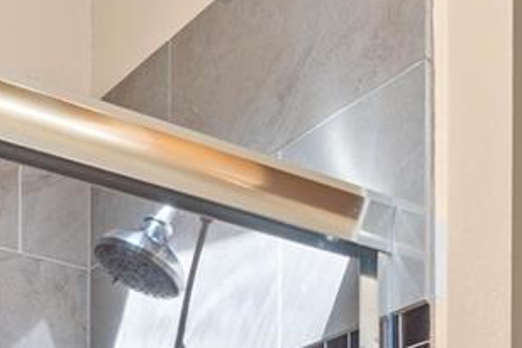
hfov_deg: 26.0
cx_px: 232
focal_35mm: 78
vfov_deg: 13.7
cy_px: 776
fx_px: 1130
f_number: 10
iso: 200
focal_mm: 10
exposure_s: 1/1.25
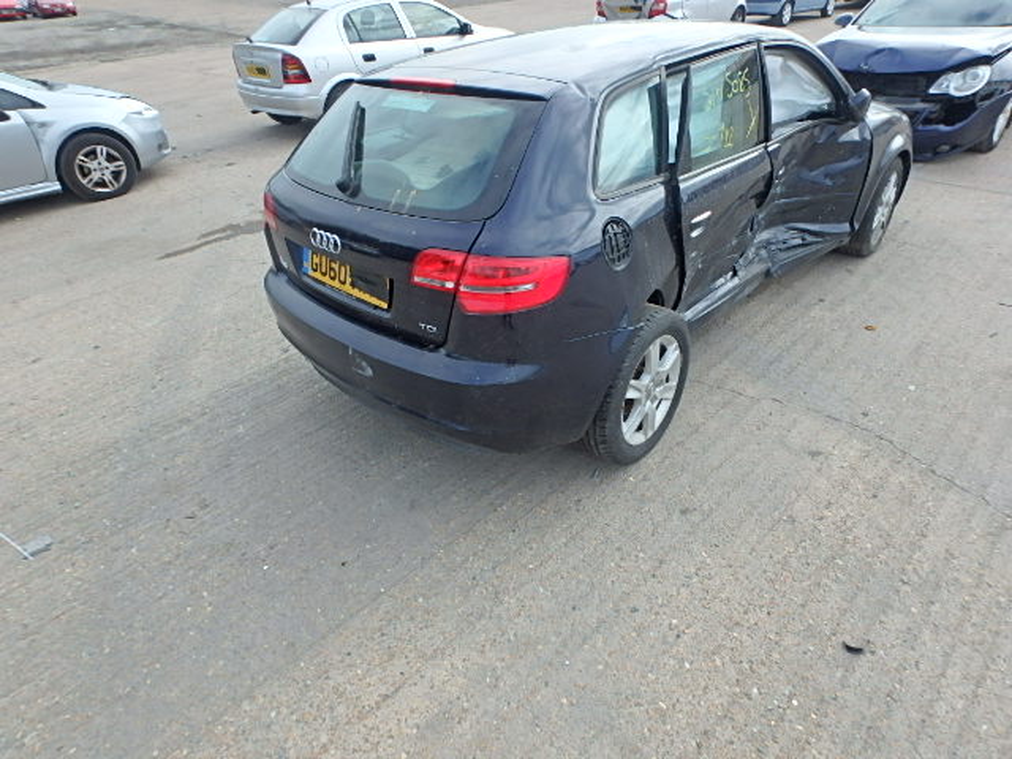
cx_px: 506
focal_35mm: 21
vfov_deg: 63.4
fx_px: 614
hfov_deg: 79.0
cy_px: 380
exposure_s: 1/500
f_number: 3.5
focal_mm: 3.7
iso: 125
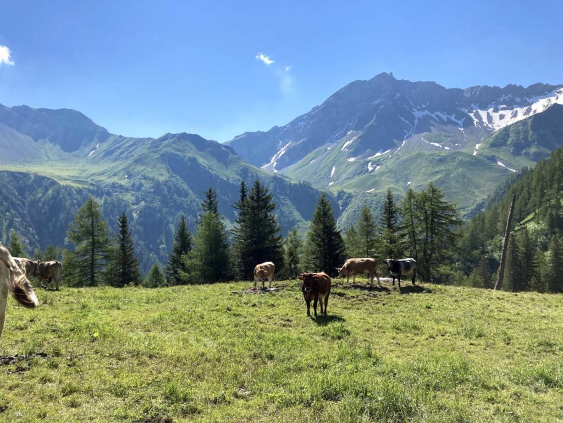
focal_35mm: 28
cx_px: 282
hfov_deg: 63.4
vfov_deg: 49.7
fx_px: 455
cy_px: 212
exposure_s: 1/2000
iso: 20
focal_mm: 3.99
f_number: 1.8
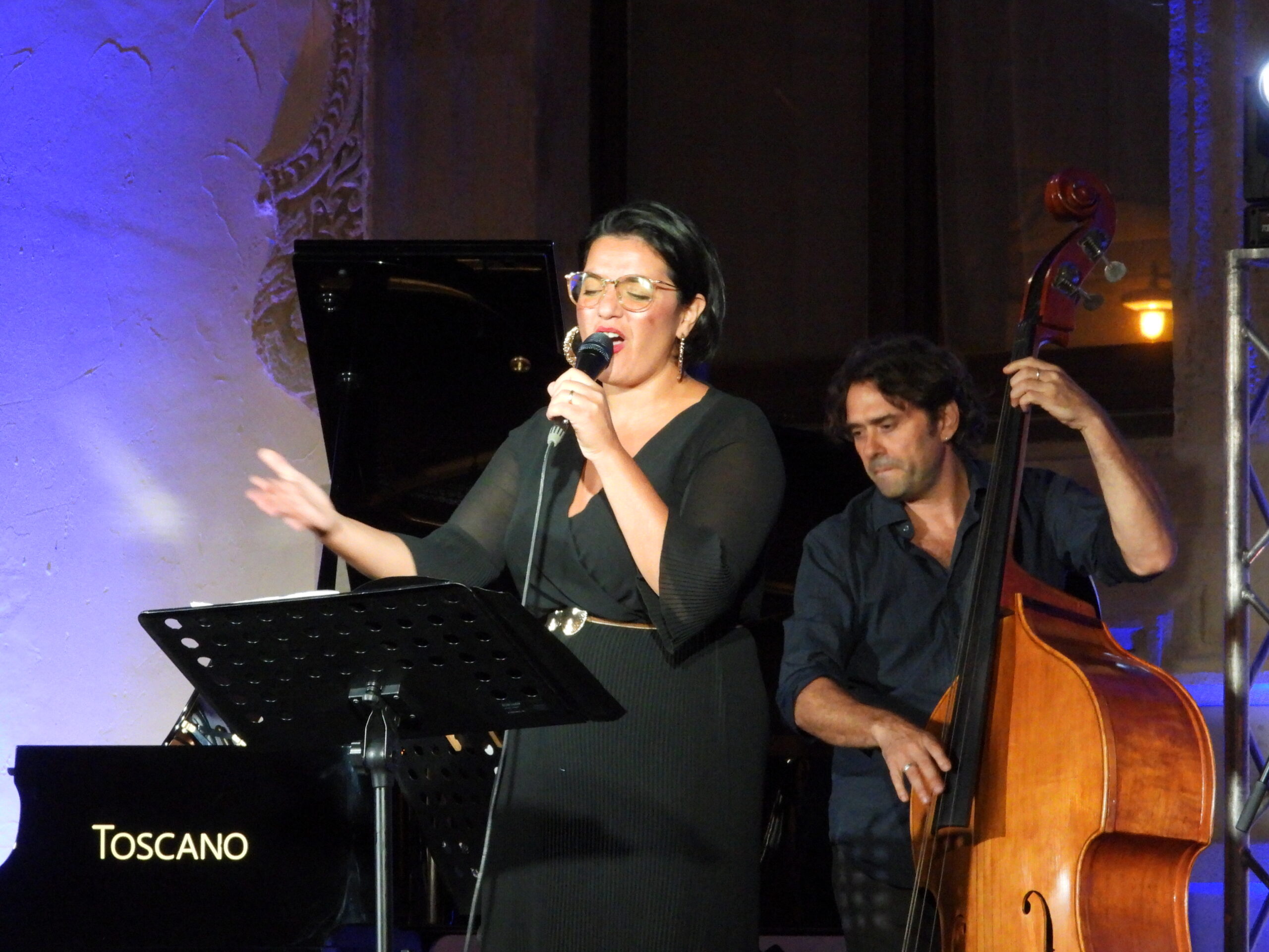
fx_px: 7332
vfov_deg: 7.4
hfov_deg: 9.9
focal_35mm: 200
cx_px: 634
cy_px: 476
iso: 1400
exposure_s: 1/30
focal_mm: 35.9
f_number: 6.3
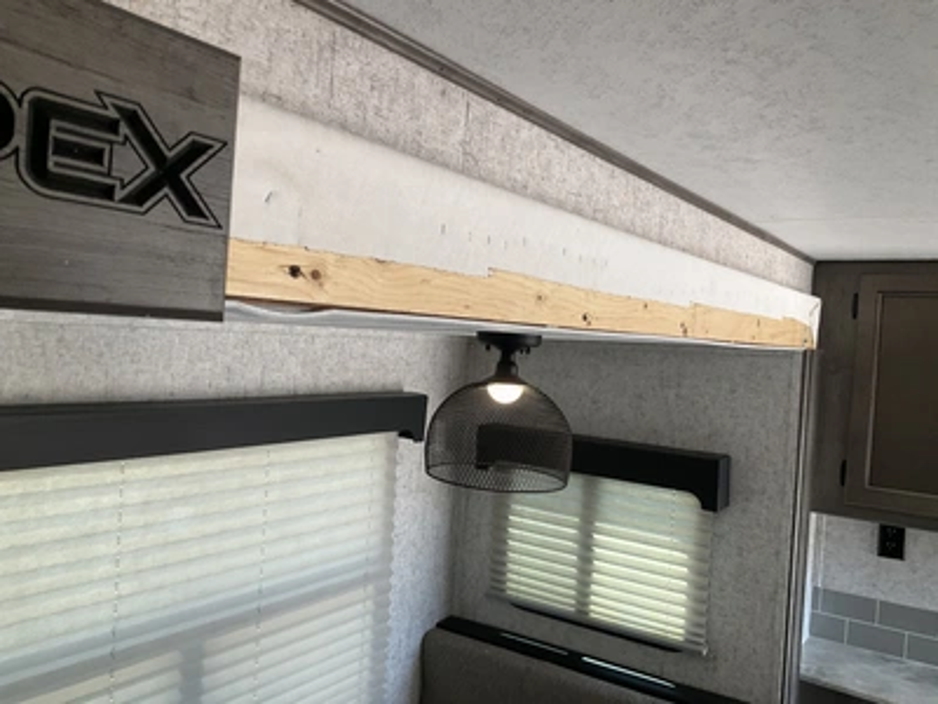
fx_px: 786
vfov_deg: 48.2
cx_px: 469
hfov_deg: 61.7
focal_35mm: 29
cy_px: 352
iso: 64
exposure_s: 1/122
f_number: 1.8
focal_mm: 3
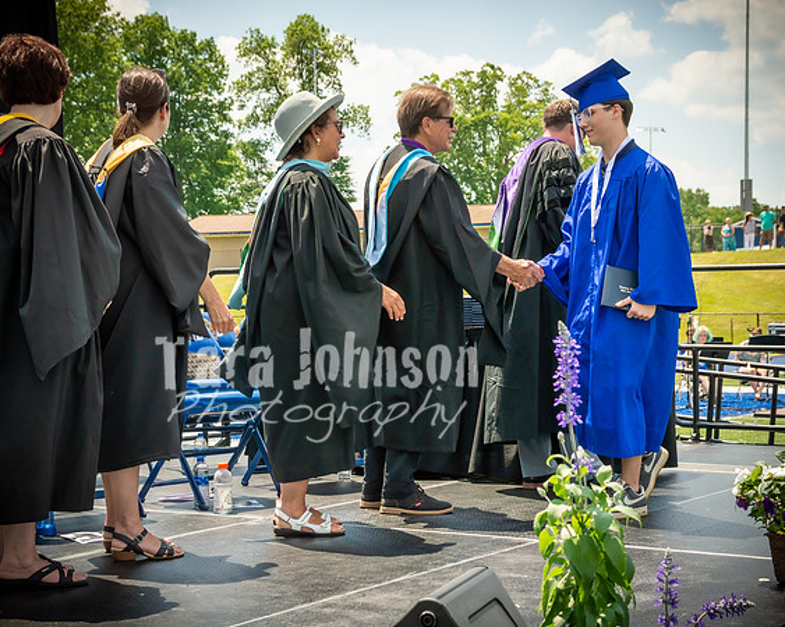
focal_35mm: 64
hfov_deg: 29.4
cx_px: 471
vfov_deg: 23.7
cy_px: 314
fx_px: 1493
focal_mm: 38
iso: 200
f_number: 7.1
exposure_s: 1/800
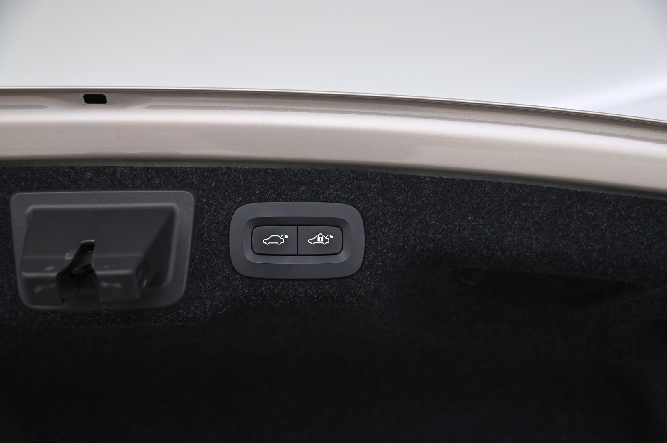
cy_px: 222
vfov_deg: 30.5
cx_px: 334
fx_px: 815
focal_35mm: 44
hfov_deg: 44.5
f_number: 4
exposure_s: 1/60
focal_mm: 44
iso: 1250
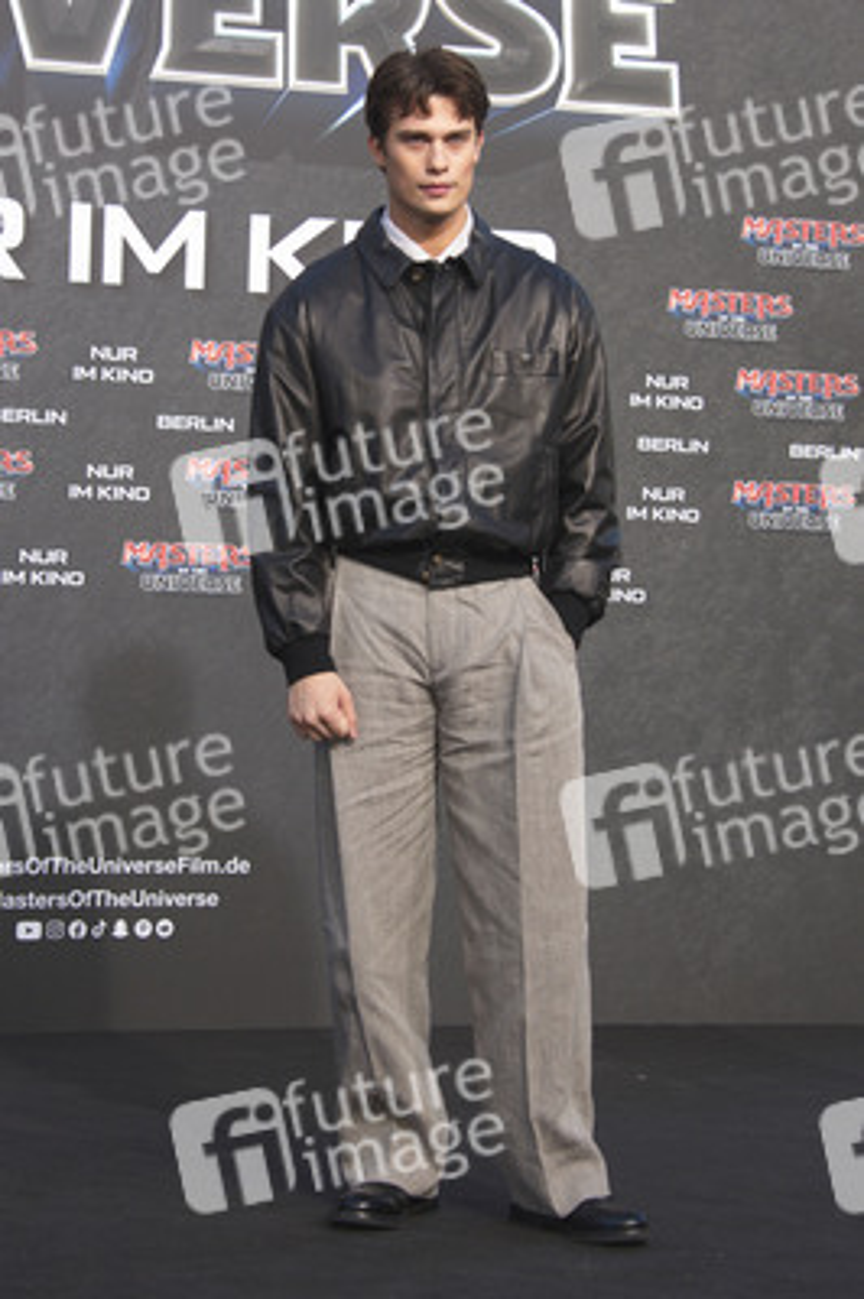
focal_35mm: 68
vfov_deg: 29.7
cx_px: 432
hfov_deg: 20.0
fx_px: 2452
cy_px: 650
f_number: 6.3
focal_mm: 68
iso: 320
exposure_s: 1/250
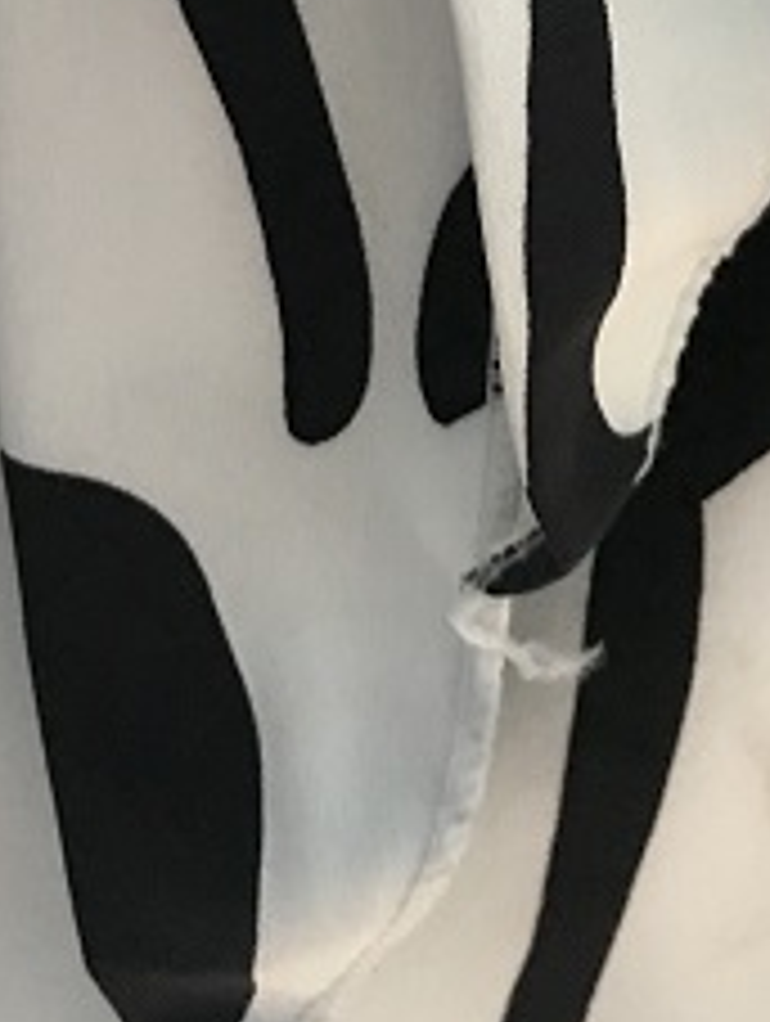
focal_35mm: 82
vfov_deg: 21.7
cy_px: -266
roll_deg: -3.4
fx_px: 2425
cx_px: 504
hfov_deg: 18.0
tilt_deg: -30.6
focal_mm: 3.99
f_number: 1.8
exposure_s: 1/13
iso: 100
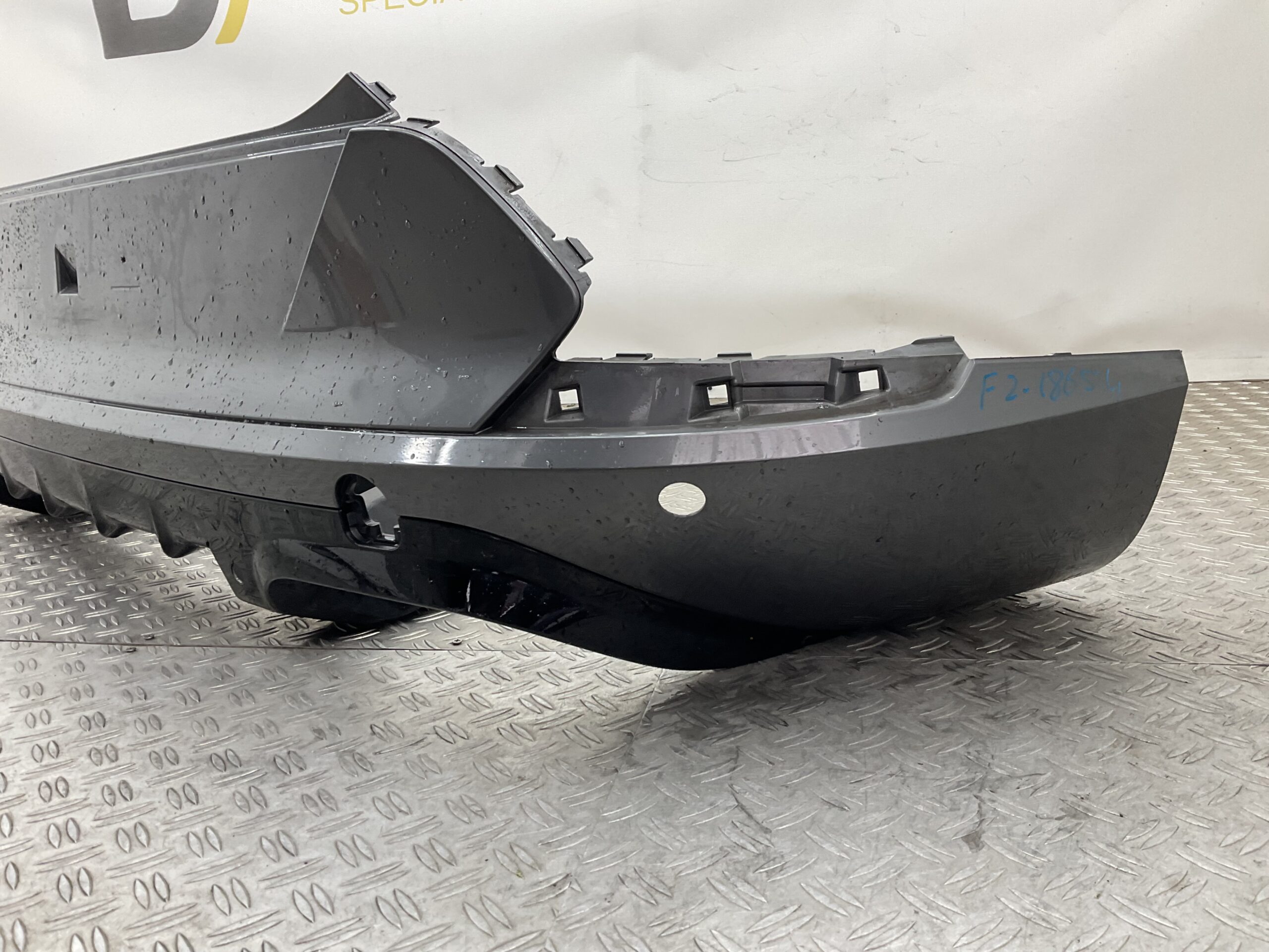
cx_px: 634
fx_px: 1063
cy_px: 476
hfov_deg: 61.7
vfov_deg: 48.2
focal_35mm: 29
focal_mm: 3
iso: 40
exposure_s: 1/120
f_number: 1.8
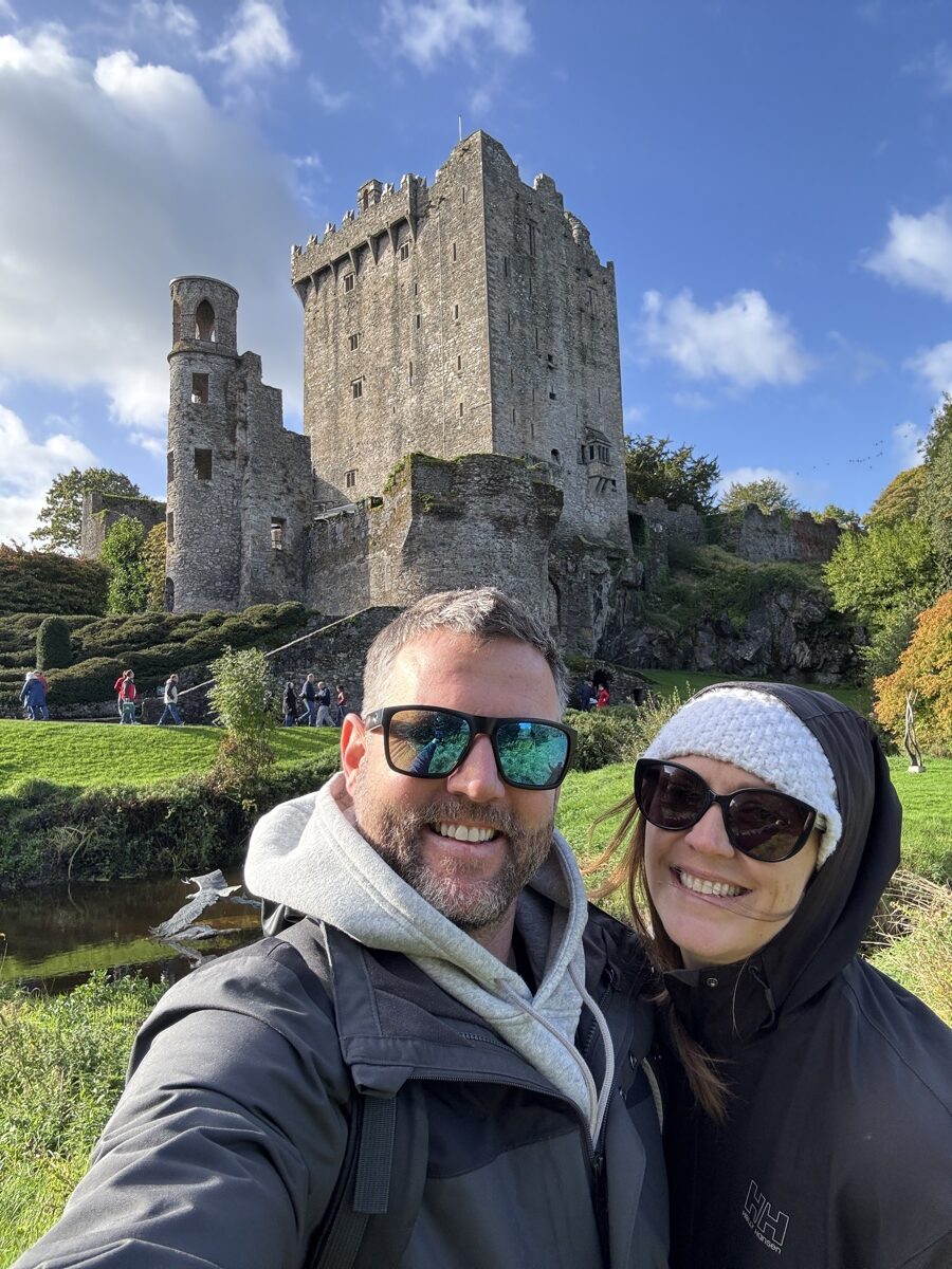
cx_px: 476
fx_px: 843
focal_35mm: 23
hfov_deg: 58.9
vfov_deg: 73.9
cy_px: 634
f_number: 1.9
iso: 25
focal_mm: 2.69
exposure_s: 1/254
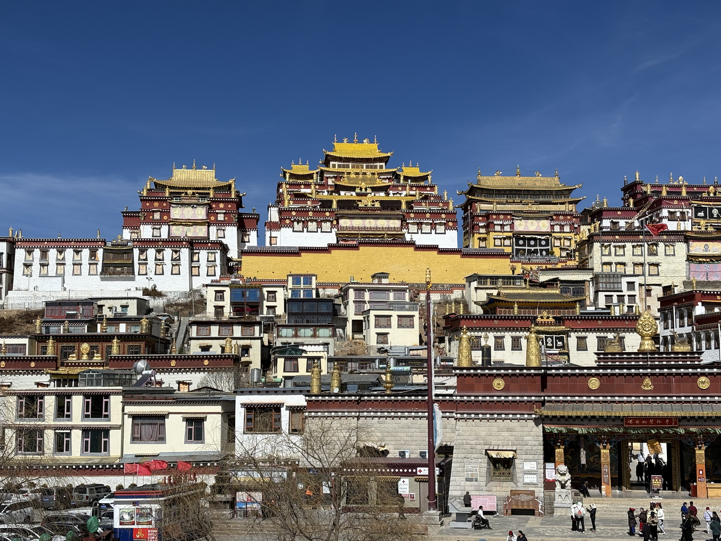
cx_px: 360
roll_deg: +0.7
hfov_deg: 36.8
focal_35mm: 52
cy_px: 270
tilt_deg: +7.0
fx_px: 1083
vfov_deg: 28.0
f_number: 1.6
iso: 25
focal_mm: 5.96
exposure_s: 1/5348
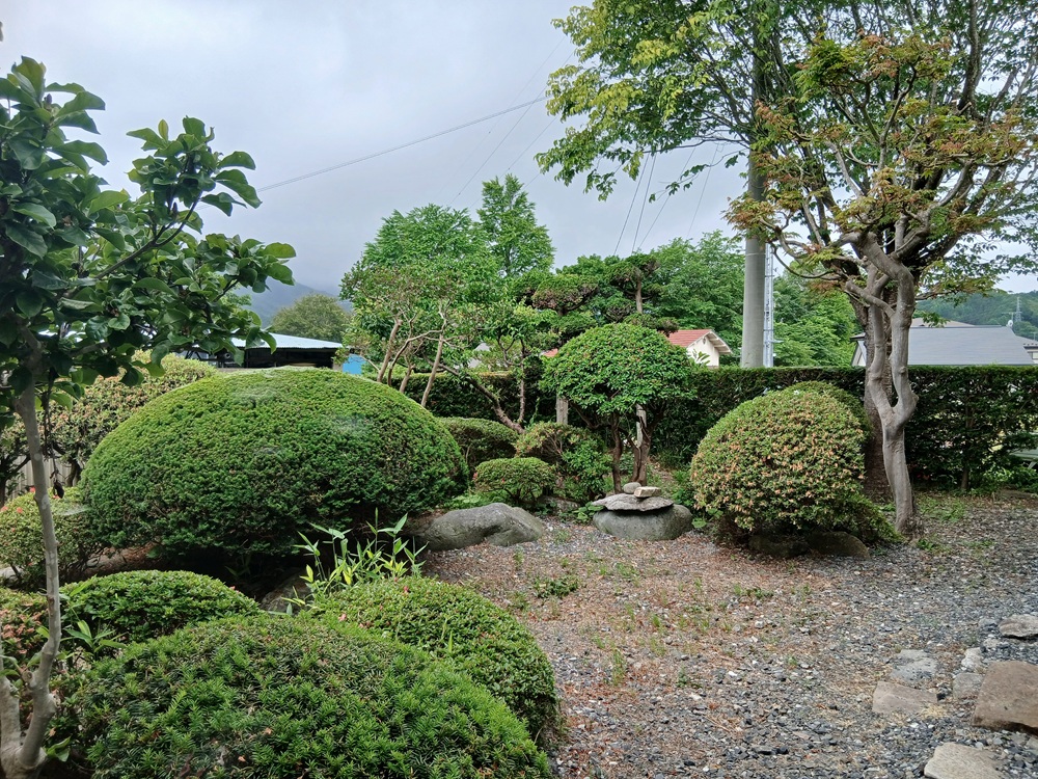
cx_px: 519
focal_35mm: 26
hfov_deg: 67.3
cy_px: 390
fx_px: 780
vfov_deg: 53.1
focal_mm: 3.86
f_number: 1.8
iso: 20
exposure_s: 1/100
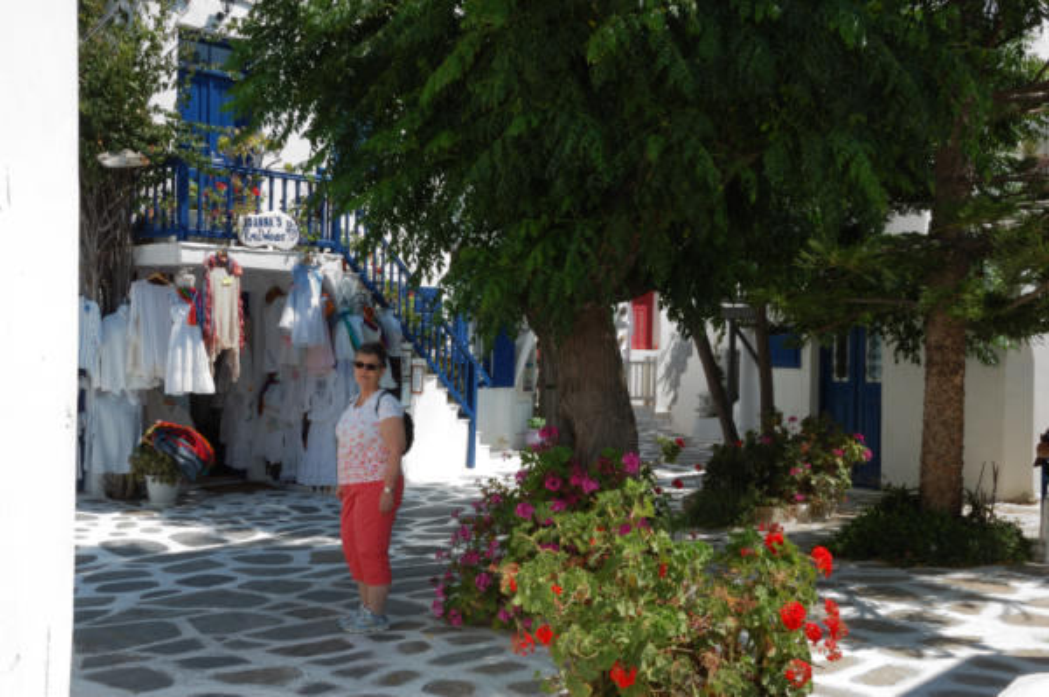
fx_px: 1135
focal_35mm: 39
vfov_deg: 34.2
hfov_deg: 49.6
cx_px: 524
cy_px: 348
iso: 200
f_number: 22
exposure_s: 1/6
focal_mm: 26
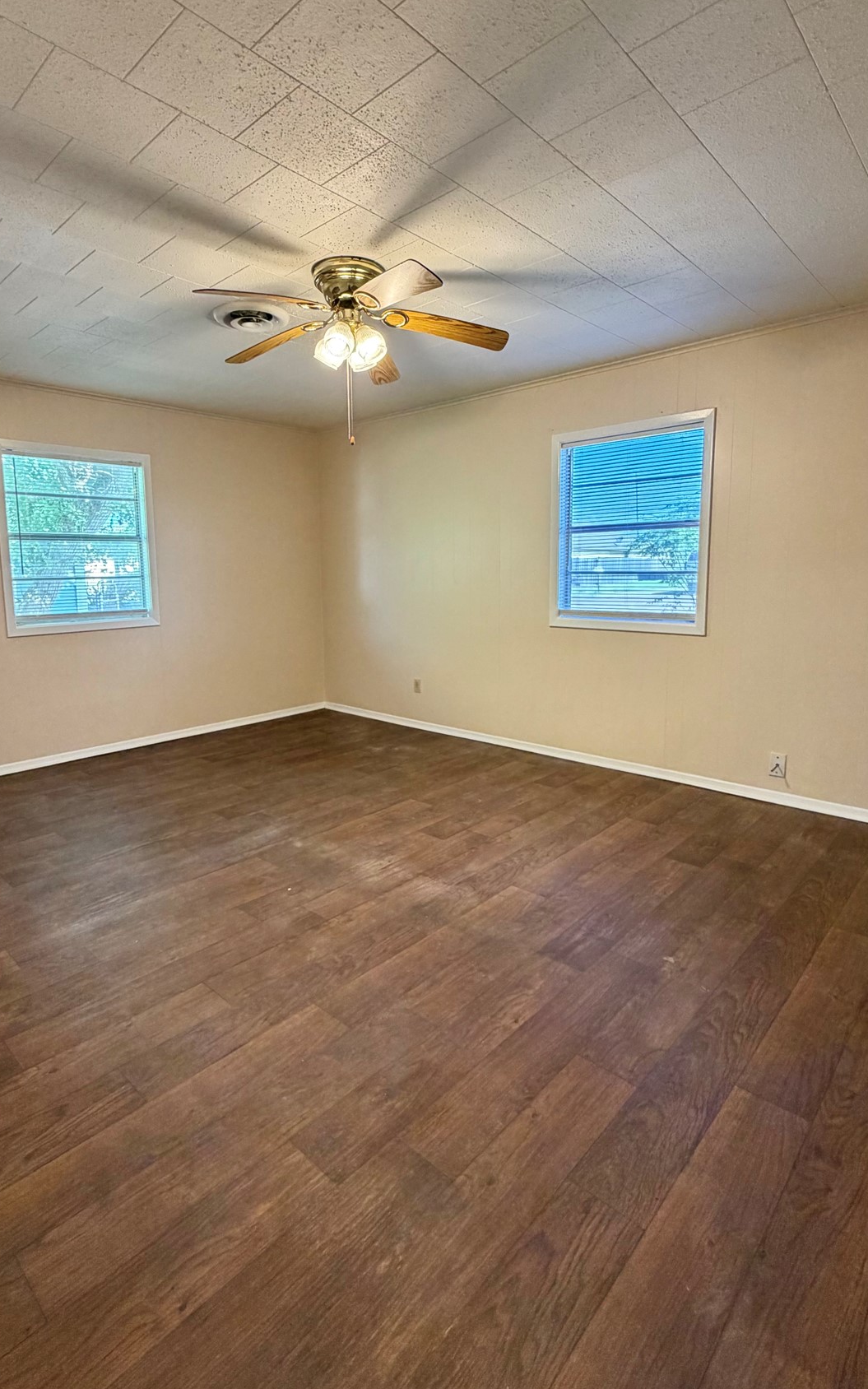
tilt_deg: -7.7
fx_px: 681
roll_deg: +0.6
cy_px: 657
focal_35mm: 18
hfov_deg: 64.9
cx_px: 409
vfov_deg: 91.0
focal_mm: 2.22
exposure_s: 1/60
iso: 320
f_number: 2.2
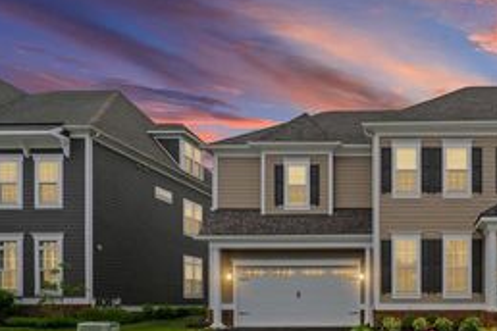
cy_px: 284
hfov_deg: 51.7
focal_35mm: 31
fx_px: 428
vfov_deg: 39.9
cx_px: 464
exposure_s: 1/15
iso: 320
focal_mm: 16
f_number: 9
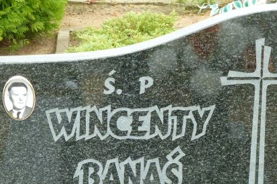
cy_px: 155
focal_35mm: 145
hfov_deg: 14.2
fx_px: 1115
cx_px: 142
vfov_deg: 9.4
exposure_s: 1/80
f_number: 4.3
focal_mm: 14.7
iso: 320
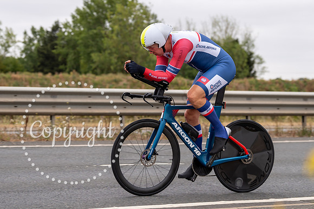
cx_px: 154
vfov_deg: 12.6
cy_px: 83
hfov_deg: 18.8
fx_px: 946
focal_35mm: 108
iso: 100
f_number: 3.5
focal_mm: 79
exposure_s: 1/800
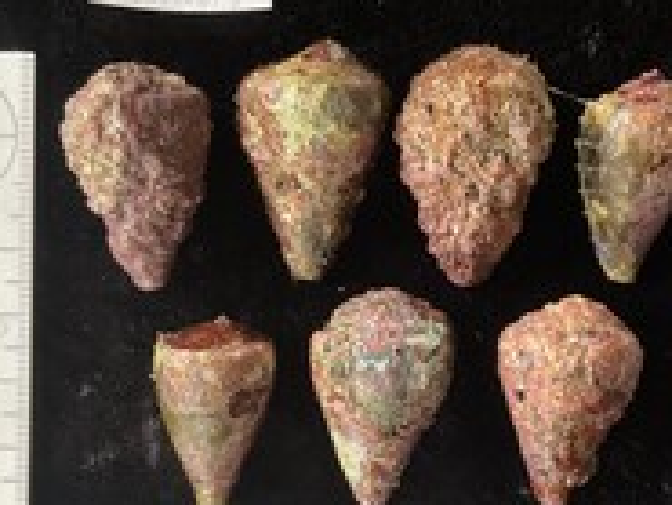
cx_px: 440
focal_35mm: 55
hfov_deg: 34.6
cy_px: 380
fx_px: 1068
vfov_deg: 26.2
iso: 100
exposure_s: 1/60
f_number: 1.8
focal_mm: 3
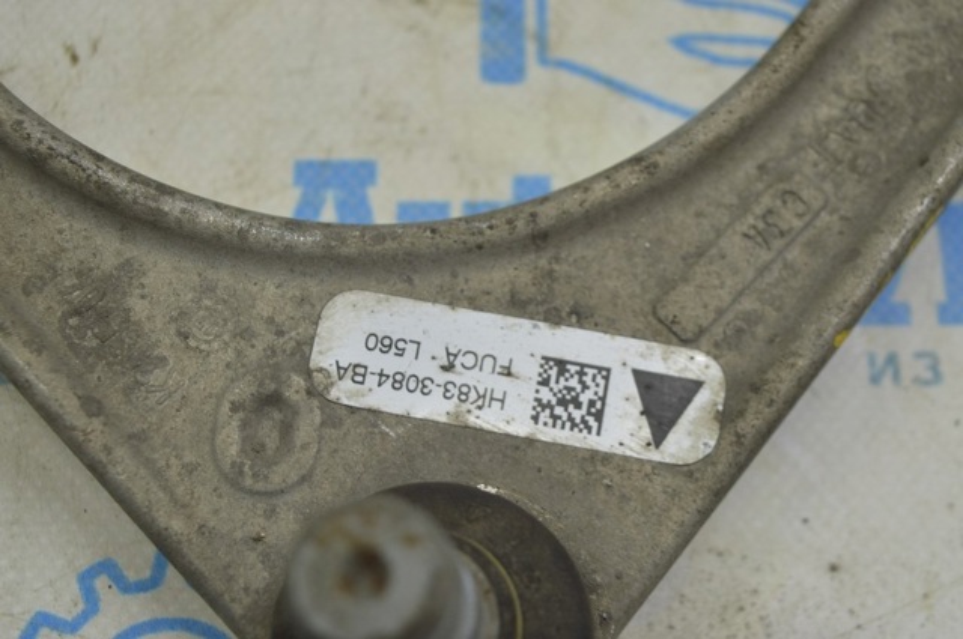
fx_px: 1523
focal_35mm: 57
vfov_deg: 23.7
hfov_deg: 35.1
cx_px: 482
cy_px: 320
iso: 400
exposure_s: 1/40
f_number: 5.6
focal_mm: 38
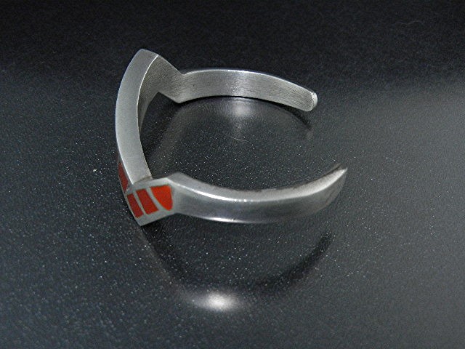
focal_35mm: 45
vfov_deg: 32.2
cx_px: 232
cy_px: 174
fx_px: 604
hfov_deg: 42.1
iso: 800
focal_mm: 8.1
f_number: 7.6
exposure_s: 1/30
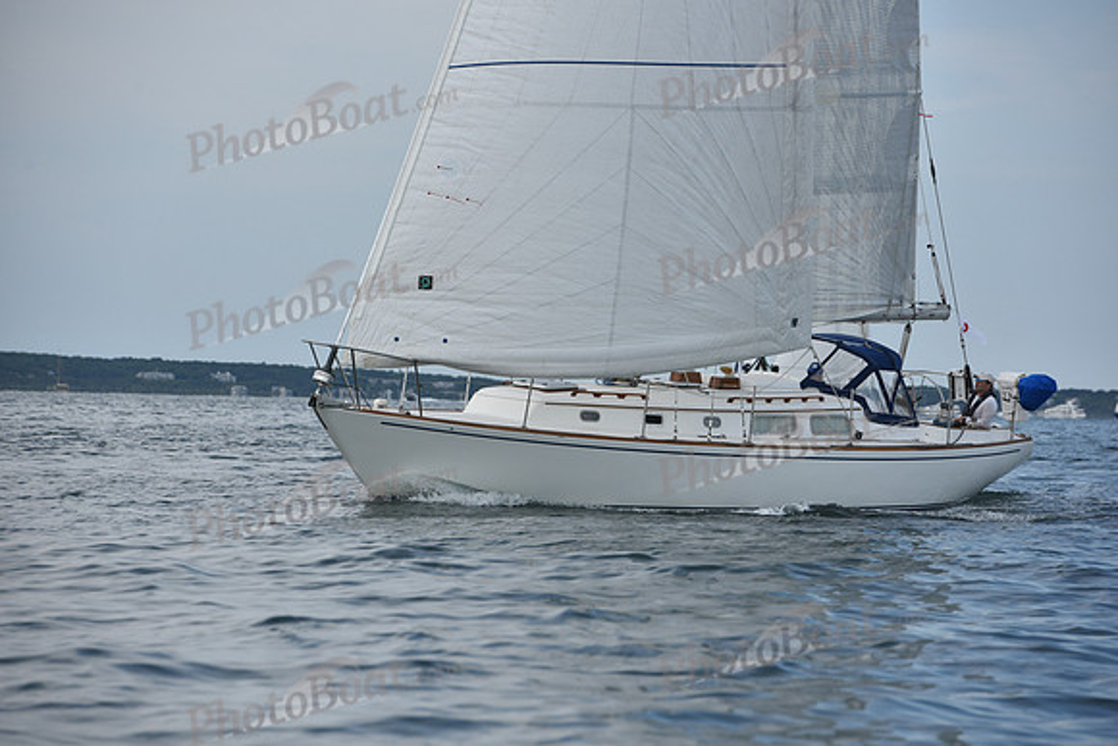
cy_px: 373
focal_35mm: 200
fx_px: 6212
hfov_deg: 10.3
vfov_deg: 6.9
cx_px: 559
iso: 320
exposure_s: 1/1000
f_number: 7.1
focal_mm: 200
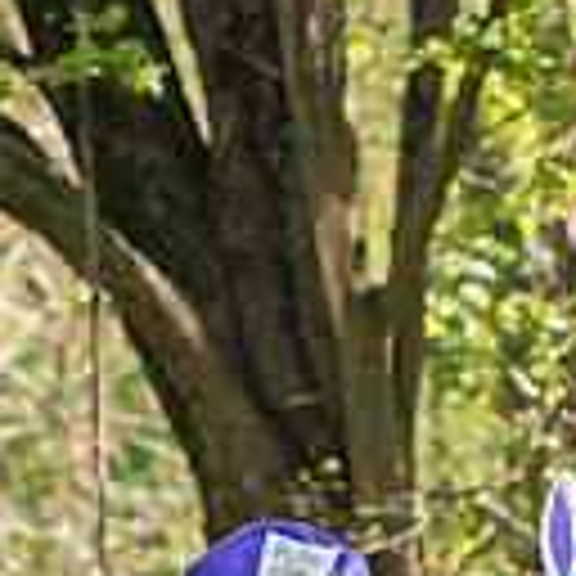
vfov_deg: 5.6
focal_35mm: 312
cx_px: 792
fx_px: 5874
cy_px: 848
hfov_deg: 5.6
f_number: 3.2
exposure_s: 1/400
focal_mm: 81
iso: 100
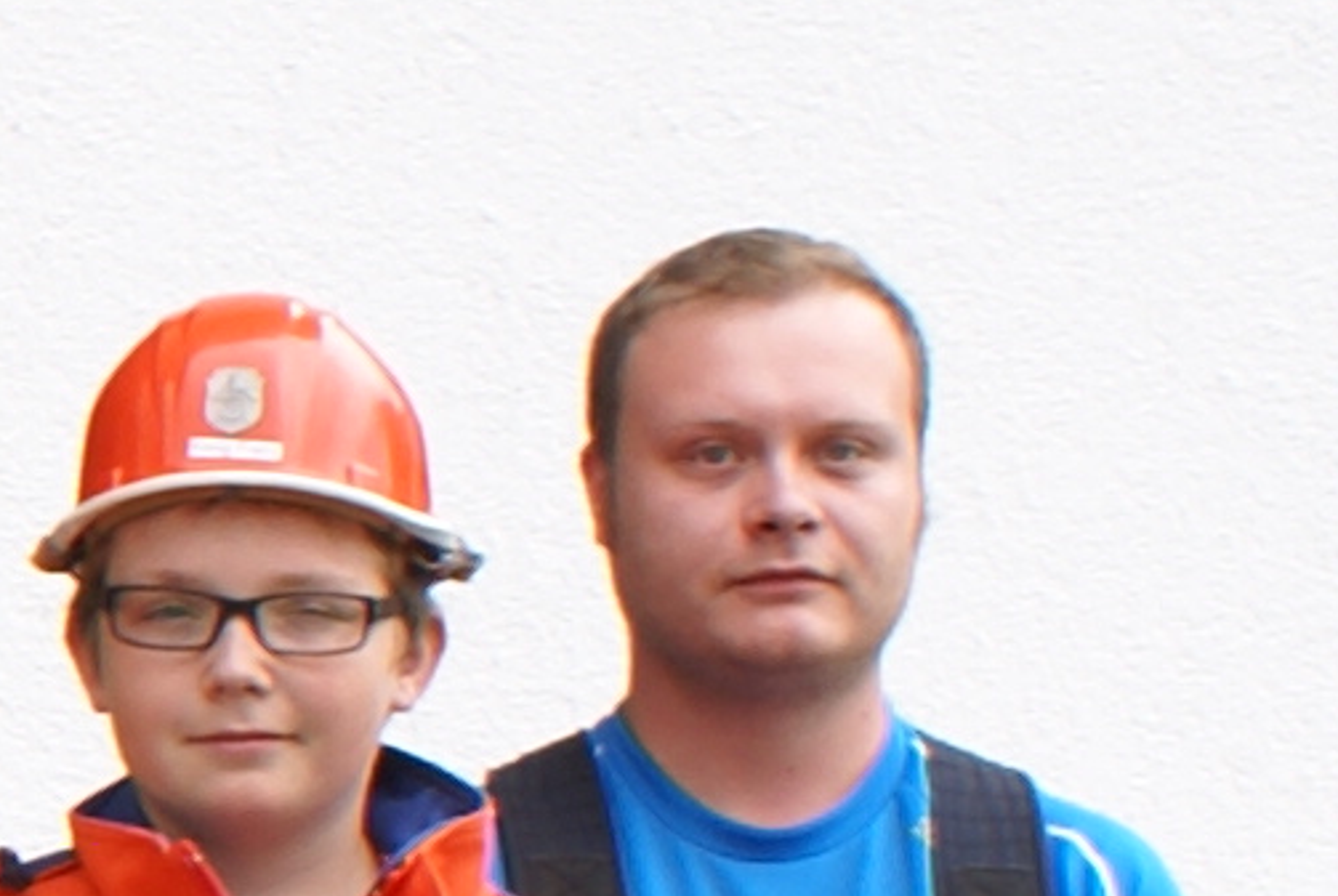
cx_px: -3519
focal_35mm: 300
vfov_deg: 4.6
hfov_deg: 6.0
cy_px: 941
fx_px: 11166
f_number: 6.3
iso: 100
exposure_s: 1/60
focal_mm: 26
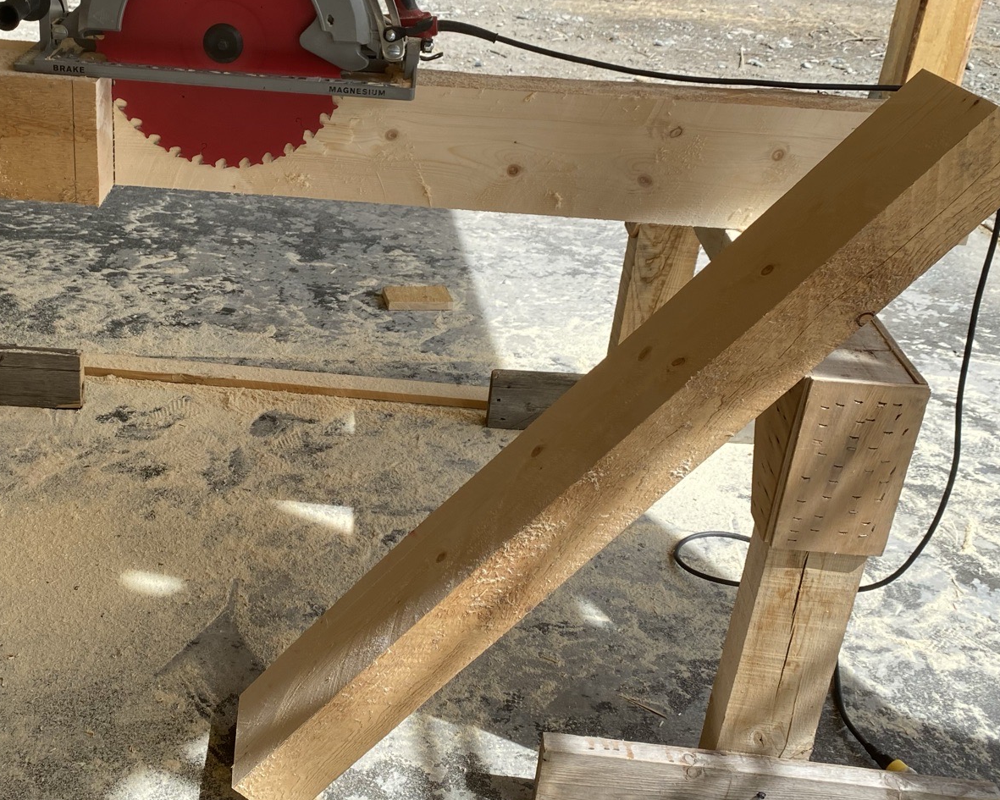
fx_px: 1302
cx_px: 286
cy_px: 295
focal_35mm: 44
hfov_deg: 41.1
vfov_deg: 34.0
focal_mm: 4.25
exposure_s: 1/588
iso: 32
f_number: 1.8
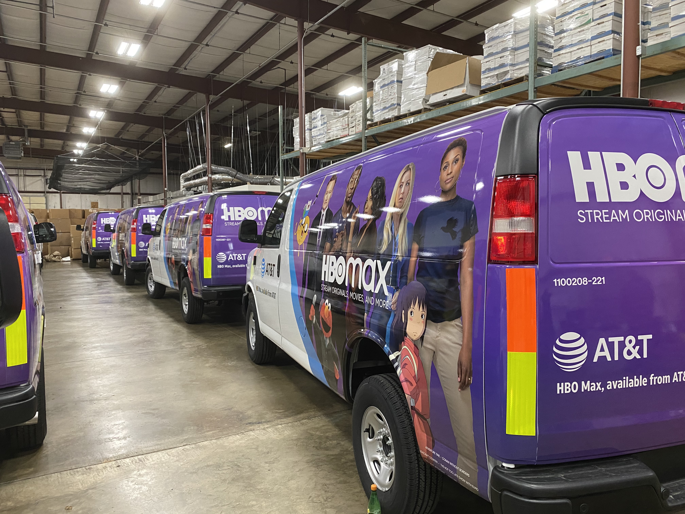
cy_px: 257
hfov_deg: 67.3
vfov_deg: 53.1
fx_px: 515
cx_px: 342
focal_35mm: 26
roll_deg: +0.1
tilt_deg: -3.2
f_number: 1.8
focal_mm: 4.25
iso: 320
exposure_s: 1/60
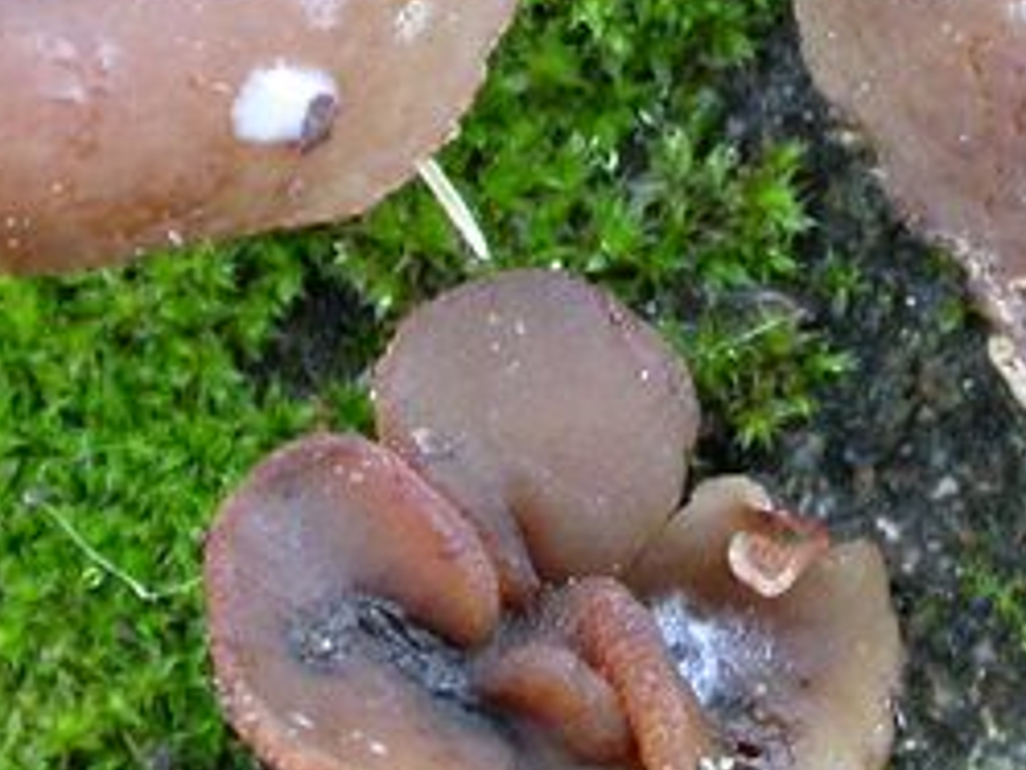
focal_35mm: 219
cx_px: 886
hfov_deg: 9.0
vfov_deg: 6.8
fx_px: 6494
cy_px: -101
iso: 278
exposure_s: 1/4.3
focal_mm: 16.2
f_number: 3.5
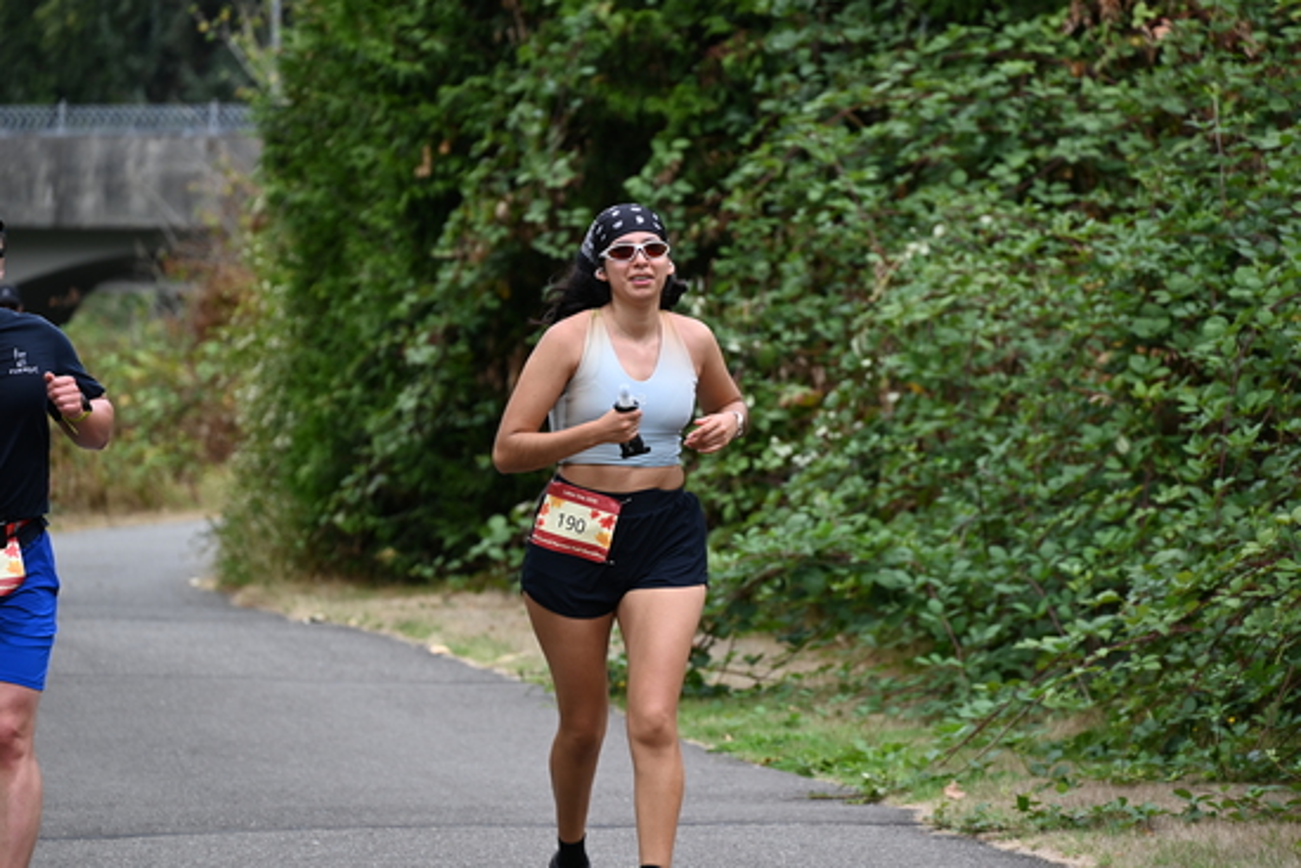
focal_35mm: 200
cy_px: 434
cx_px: 650
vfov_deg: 6.9
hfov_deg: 10.3
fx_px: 7229
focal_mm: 200
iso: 400
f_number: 6.3
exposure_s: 1/400
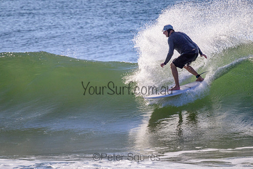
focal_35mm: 898
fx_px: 6311
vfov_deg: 1.5
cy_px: 86
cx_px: 133
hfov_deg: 2.3
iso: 800
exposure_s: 1/2000
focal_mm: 800
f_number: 11
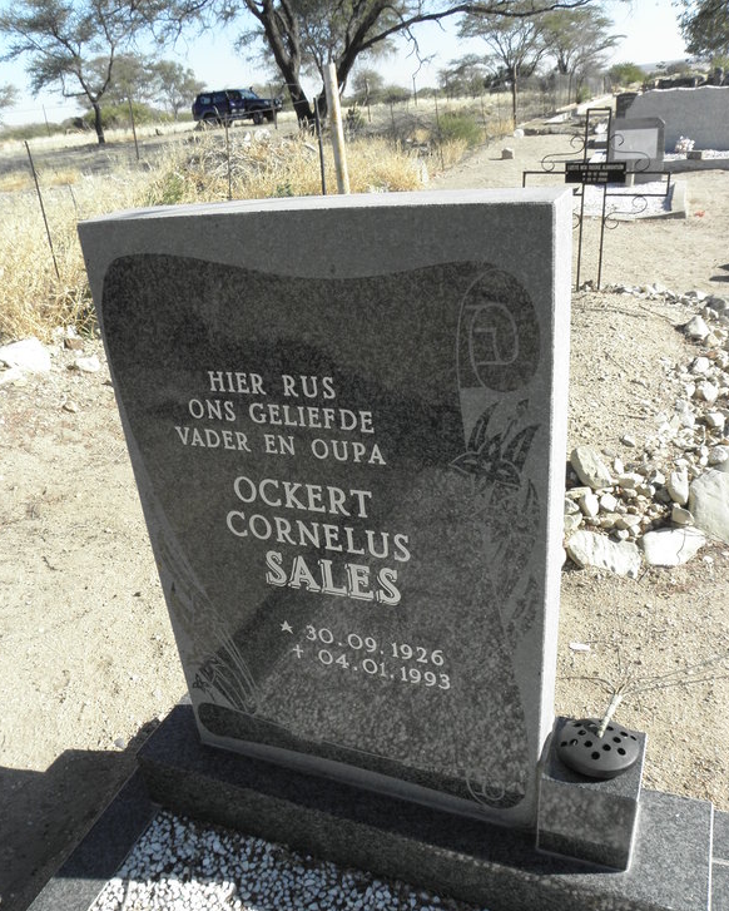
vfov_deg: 60.3
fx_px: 782
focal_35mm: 29
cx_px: 359
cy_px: 500
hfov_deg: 50.0
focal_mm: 4.83
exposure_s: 1/125
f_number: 5.6
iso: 64
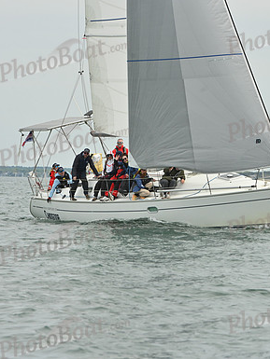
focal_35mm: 290
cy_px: 180
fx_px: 3014
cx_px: 179
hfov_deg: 5.1
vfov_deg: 6.8
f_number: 10
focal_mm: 200
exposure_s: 1/1000
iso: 320
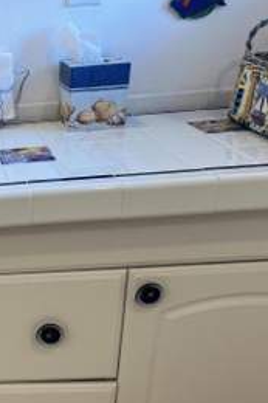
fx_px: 559
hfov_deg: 23.8
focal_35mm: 50
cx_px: -77
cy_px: 270
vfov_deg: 39.1
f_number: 1.6
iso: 80
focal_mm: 5.1
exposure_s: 1/120
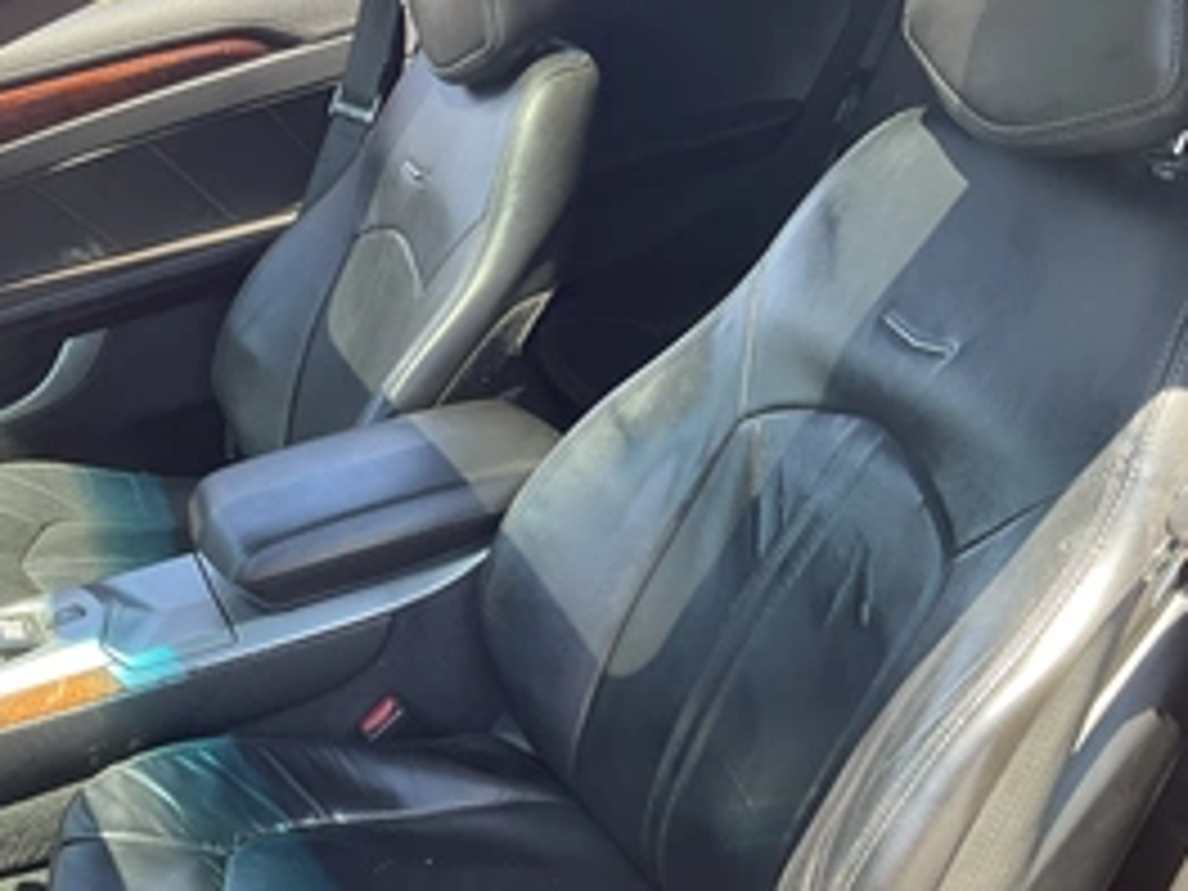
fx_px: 1510
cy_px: 612
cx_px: 306
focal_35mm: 44
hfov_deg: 41.7
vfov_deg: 32.5
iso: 25
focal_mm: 3
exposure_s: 1/122
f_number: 1.8
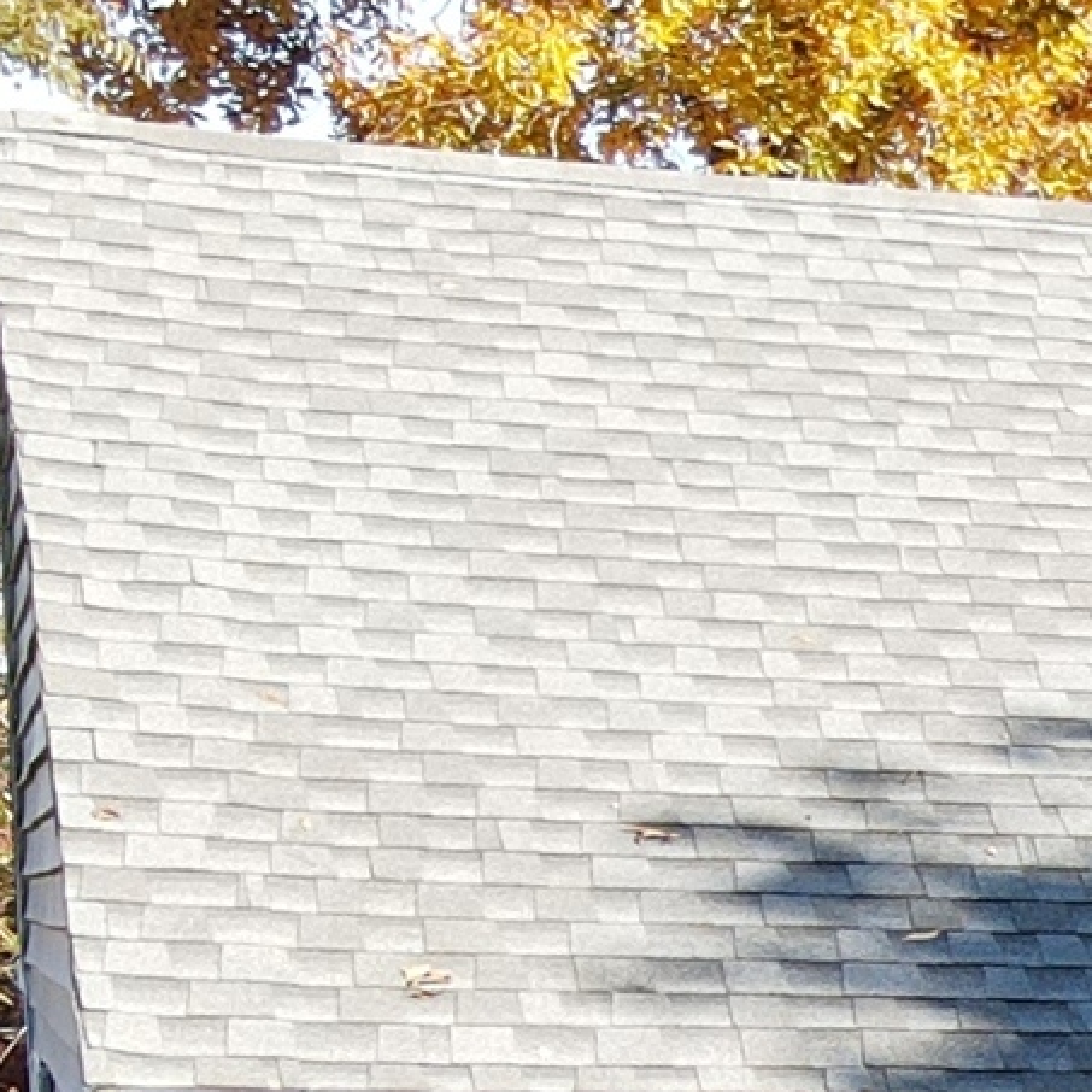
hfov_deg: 10.3
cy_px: 1818
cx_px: 2729
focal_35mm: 144
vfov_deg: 11.4
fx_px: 5139
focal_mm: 4.5
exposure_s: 1/160
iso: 100
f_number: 2.8
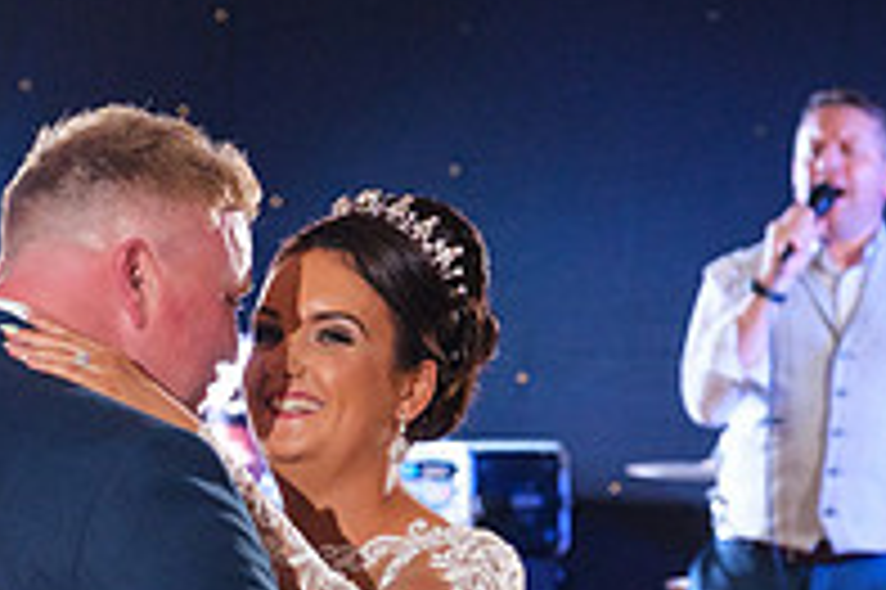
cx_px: 253
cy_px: 540
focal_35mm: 271
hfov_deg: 7.6
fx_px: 6664
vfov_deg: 5.1
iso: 800
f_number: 2.8
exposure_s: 1/160
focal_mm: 55
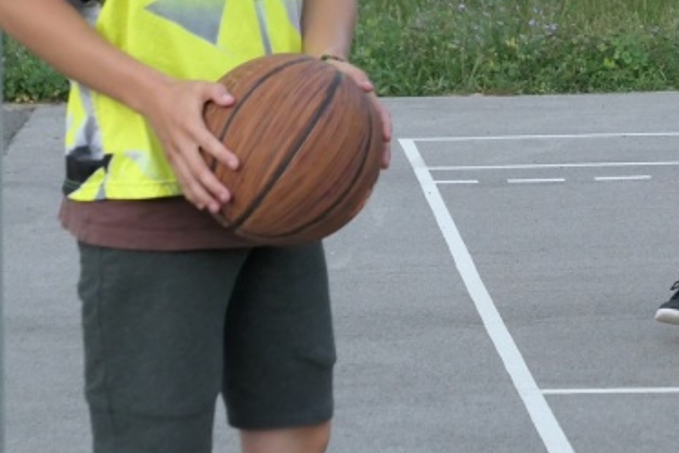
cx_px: 628
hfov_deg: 12.0
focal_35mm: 170
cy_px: -84
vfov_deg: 8.0
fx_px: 3206
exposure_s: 1/500
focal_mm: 25.8
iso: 1250
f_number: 2.8
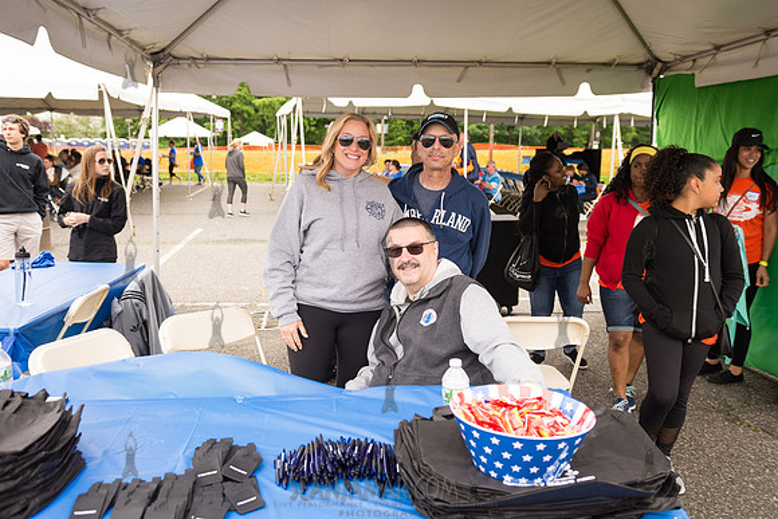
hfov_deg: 60.3
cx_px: 389
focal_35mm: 31
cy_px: 260
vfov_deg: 42.3
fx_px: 670
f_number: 4
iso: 200
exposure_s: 1/250
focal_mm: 31
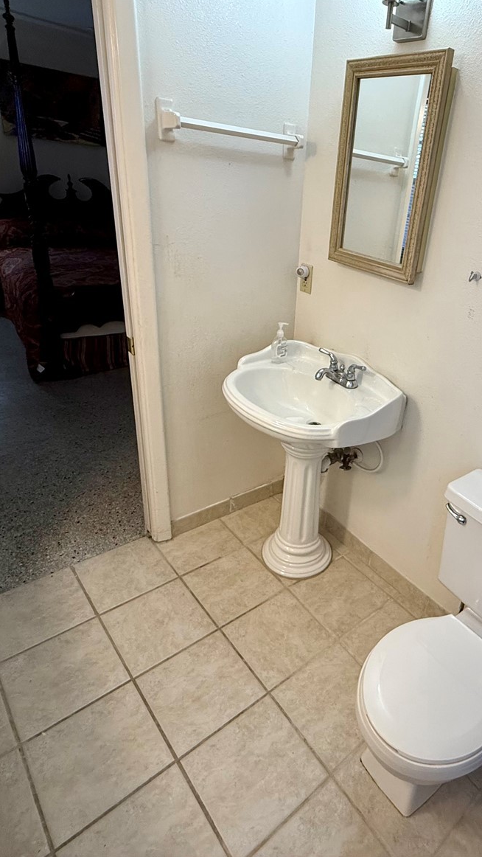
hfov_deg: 51.7
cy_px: 416
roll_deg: -7.9
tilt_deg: -24.8
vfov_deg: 83.8
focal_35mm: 21
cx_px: 352
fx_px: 477
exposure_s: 1/120
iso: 200
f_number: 2.2
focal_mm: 2.22
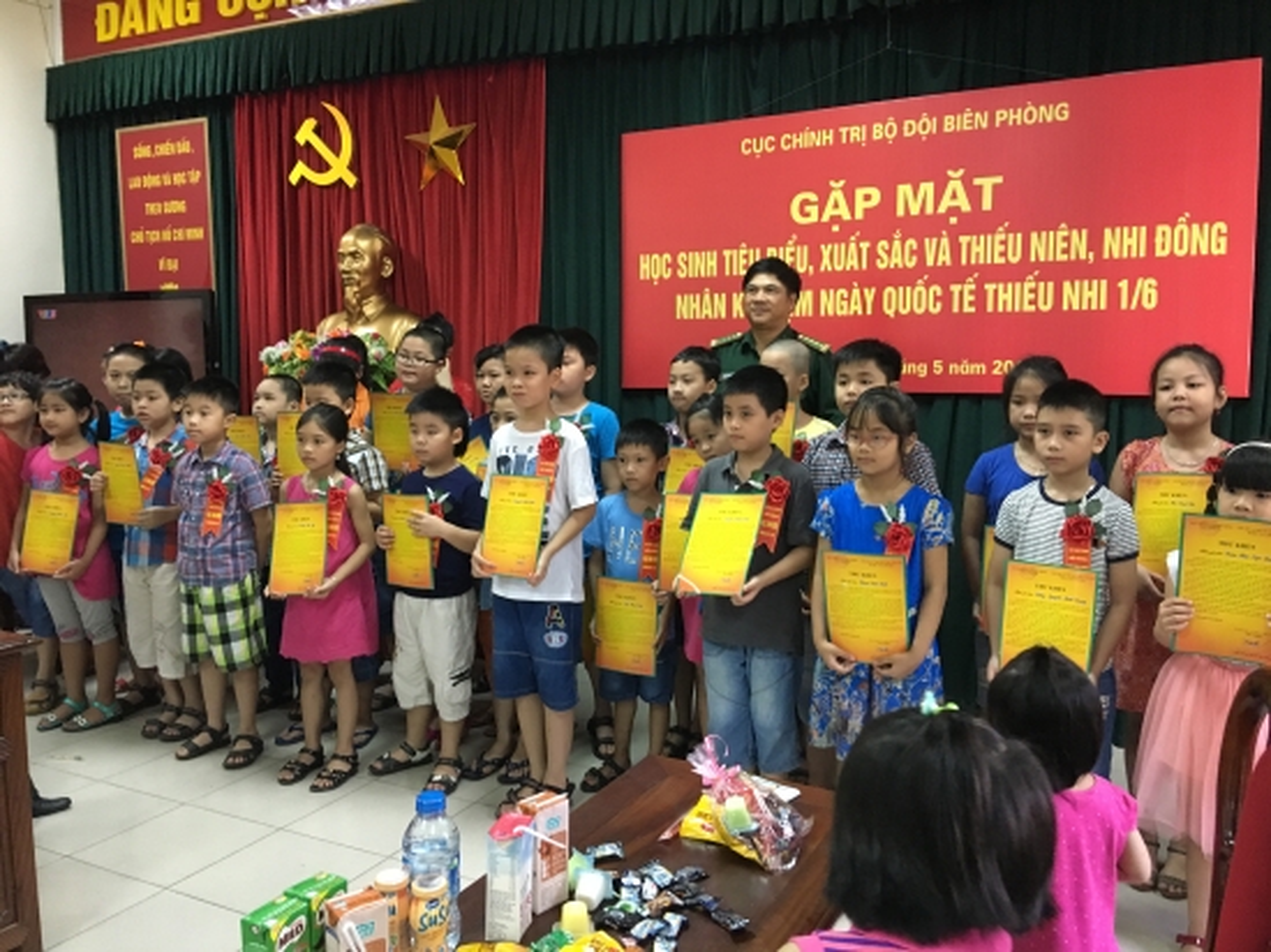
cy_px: 476
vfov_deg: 48.2
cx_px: 636
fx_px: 1064
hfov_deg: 61.7
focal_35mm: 29
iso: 250
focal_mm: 4.15
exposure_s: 1/33
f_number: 2.2
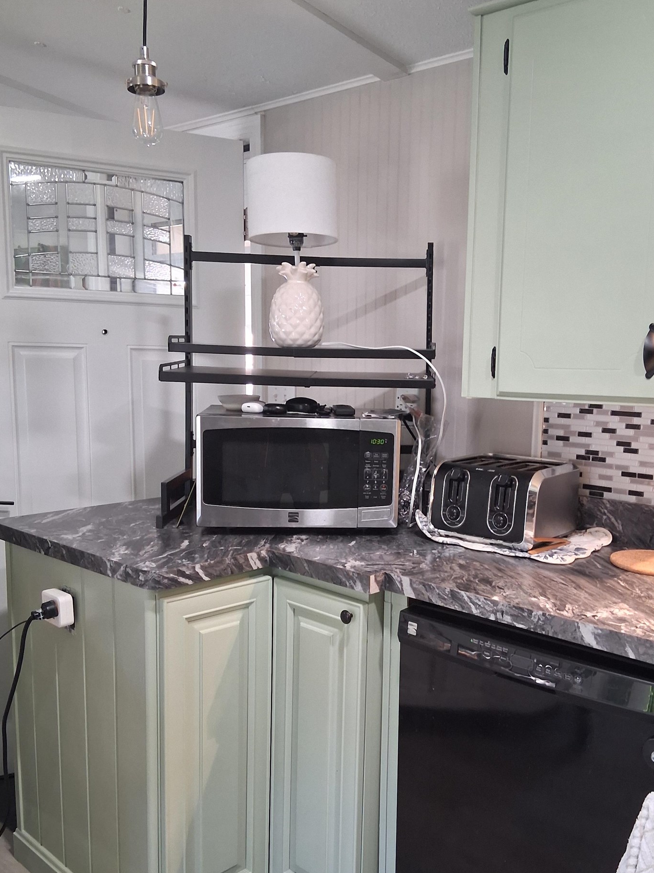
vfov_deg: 55.2
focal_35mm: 33
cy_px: 483
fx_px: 831
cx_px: 375
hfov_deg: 42.8
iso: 500
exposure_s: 1/50
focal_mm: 3.98
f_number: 1.8
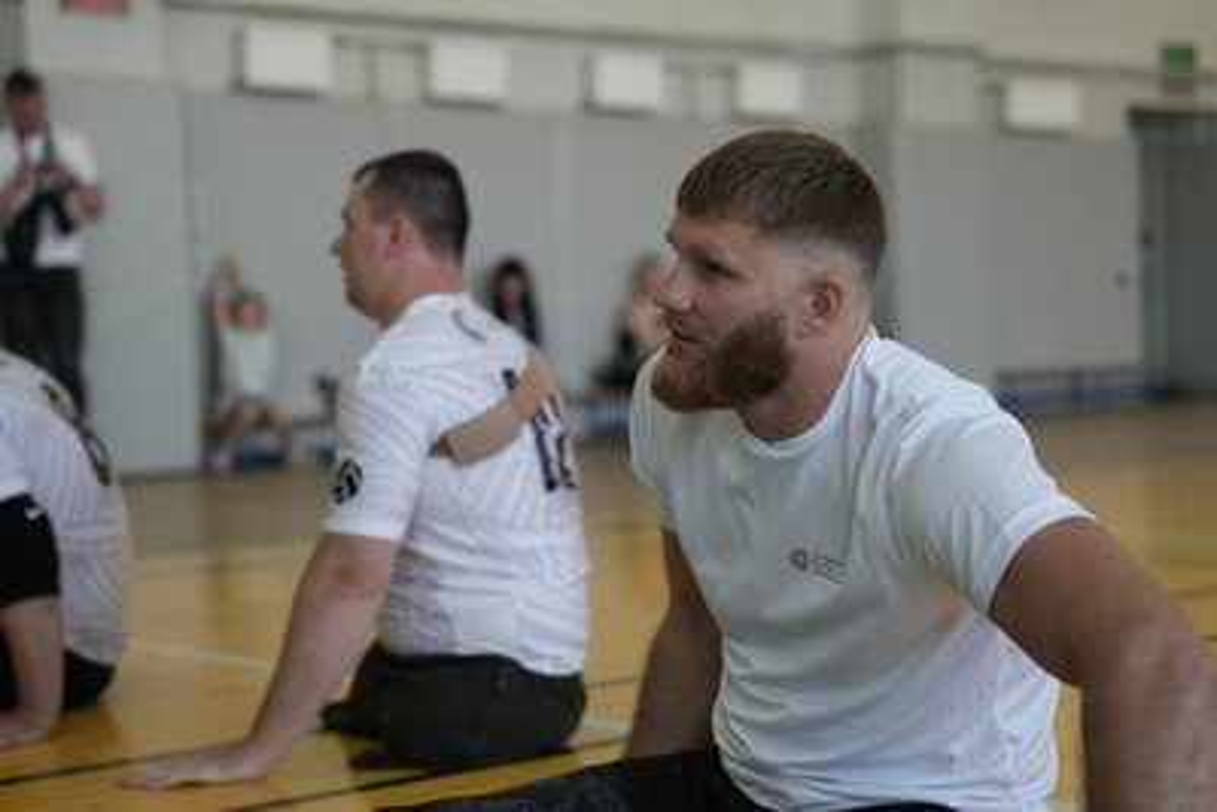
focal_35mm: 70
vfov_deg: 19.5
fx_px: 2367
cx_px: 608
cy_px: 406
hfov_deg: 28.8
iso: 1000
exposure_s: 1/100
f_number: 2.8
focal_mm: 70
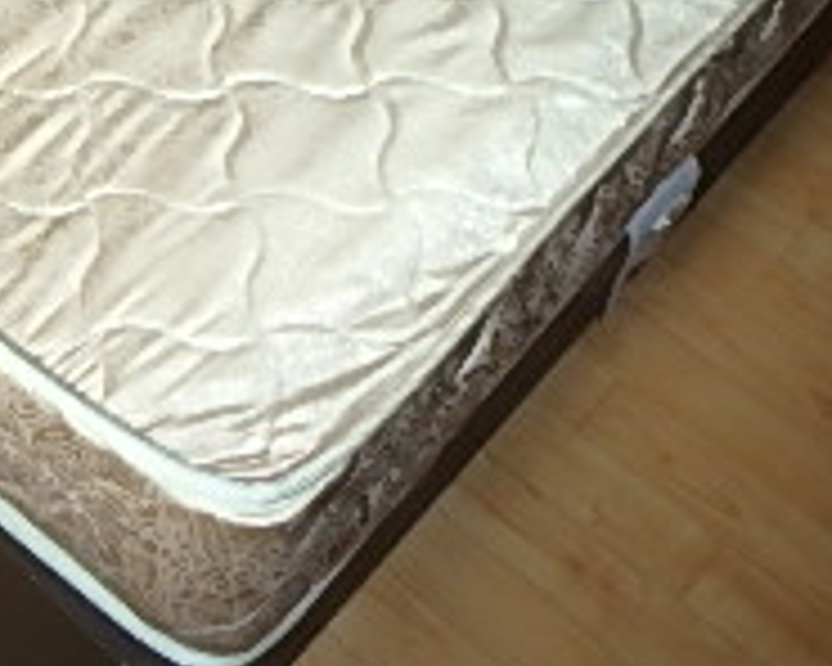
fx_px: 1748
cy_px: -279
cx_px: 22
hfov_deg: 25.6
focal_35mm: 71
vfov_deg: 19.3
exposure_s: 1/320
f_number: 3.5
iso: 125
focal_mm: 3.7
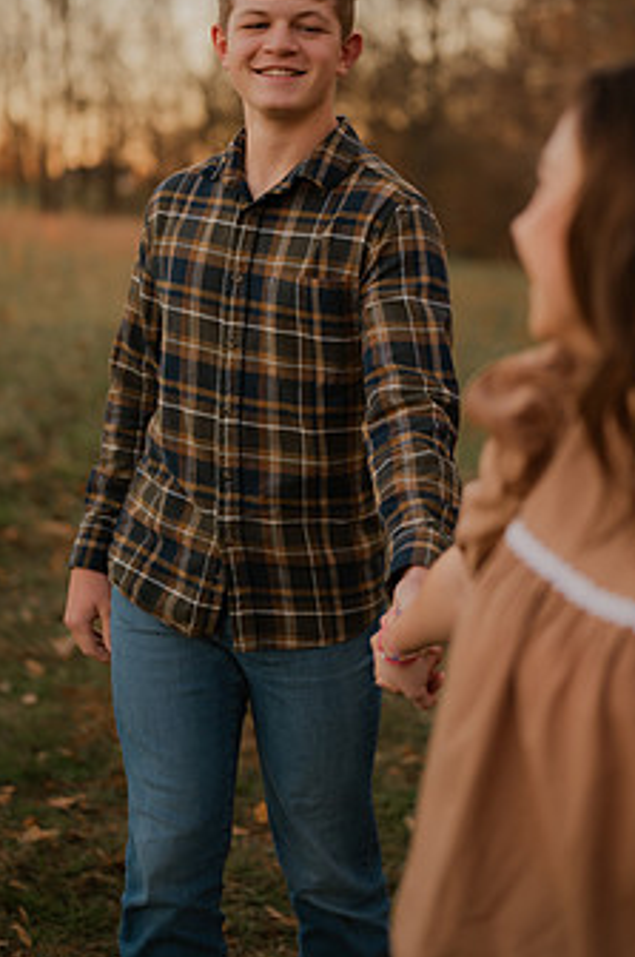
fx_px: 1778
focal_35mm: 67
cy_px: 345
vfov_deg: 30.0
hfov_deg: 20.2
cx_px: 329
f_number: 1.8
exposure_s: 1/125
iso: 100
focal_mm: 50
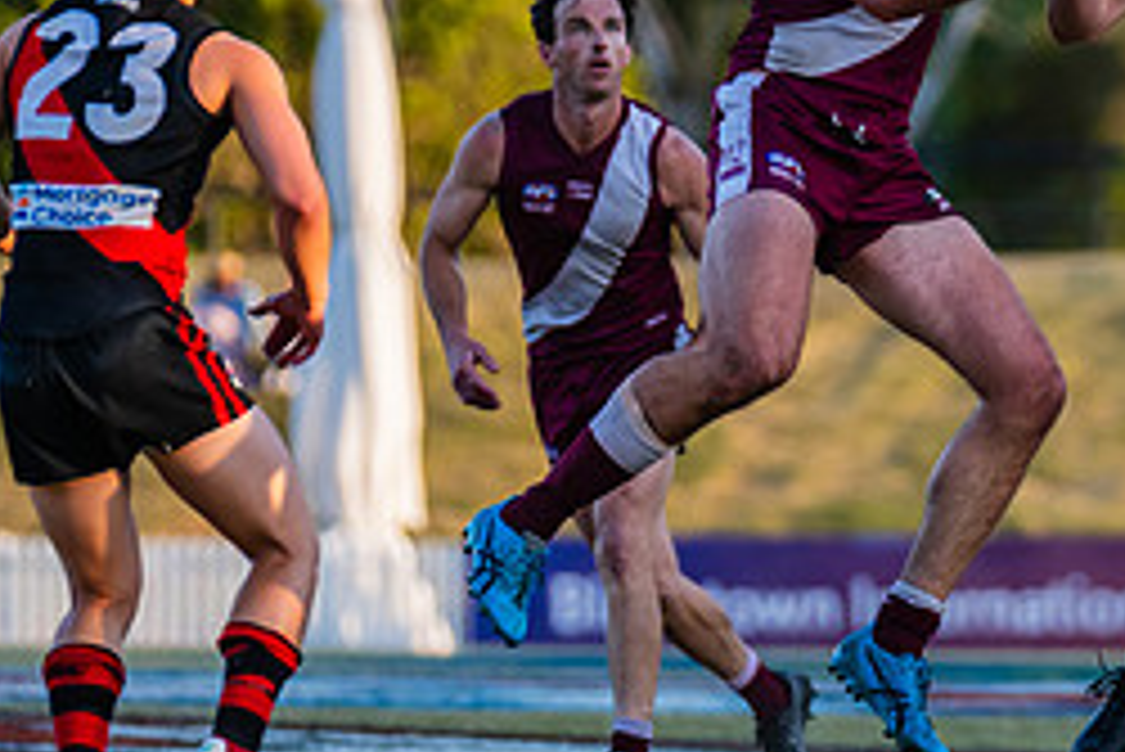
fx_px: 21324
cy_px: 142
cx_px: 1005
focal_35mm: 682
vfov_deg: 2.0
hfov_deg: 3.0
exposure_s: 1/1250
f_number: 4
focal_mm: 270
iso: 800
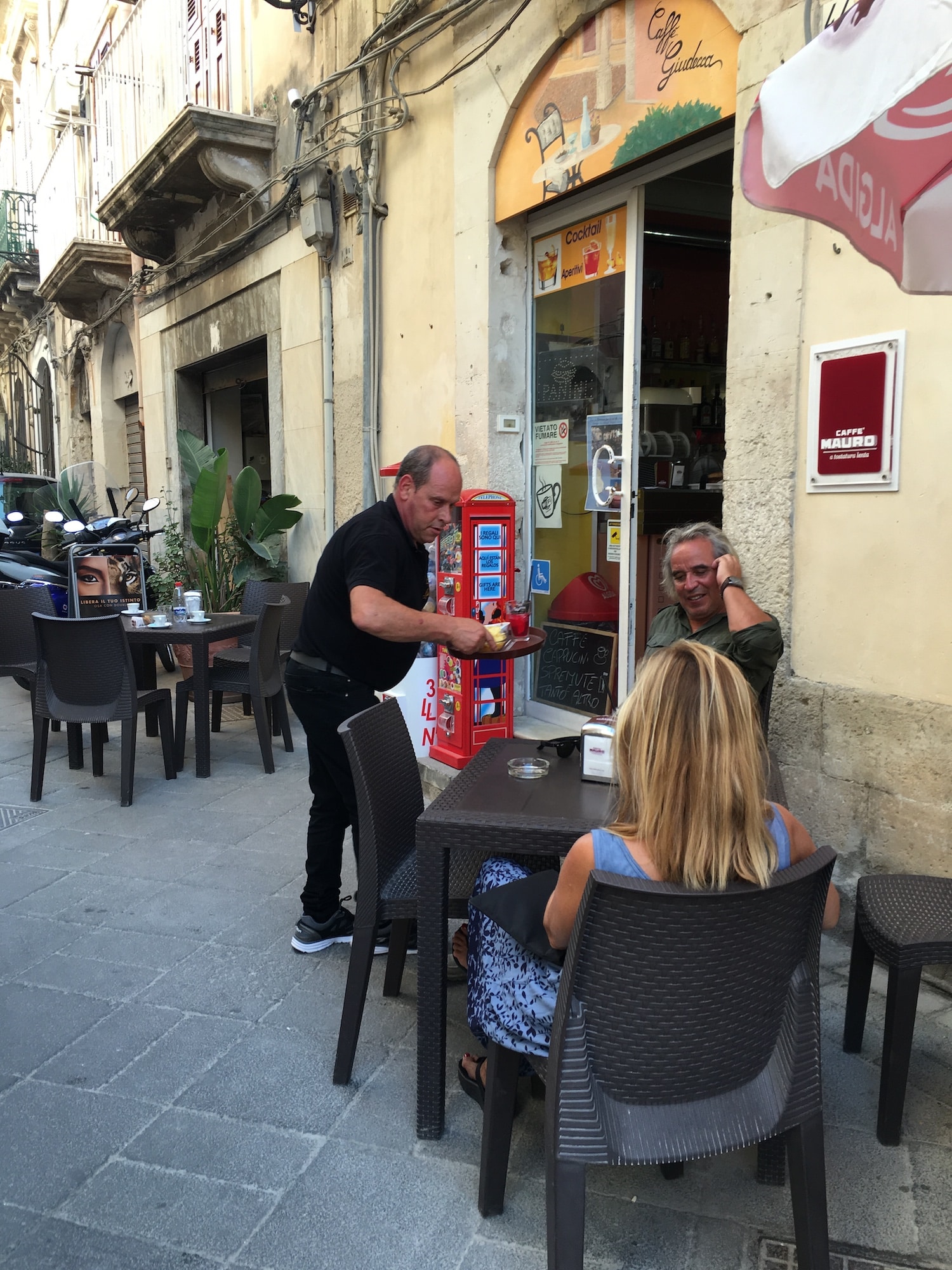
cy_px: 635
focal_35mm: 29
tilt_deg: -6.2
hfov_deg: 48.2
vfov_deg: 61.7
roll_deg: -0.8
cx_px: 476
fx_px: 1063
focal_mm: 4.15
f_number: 2.2
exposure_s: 1/100
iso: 32
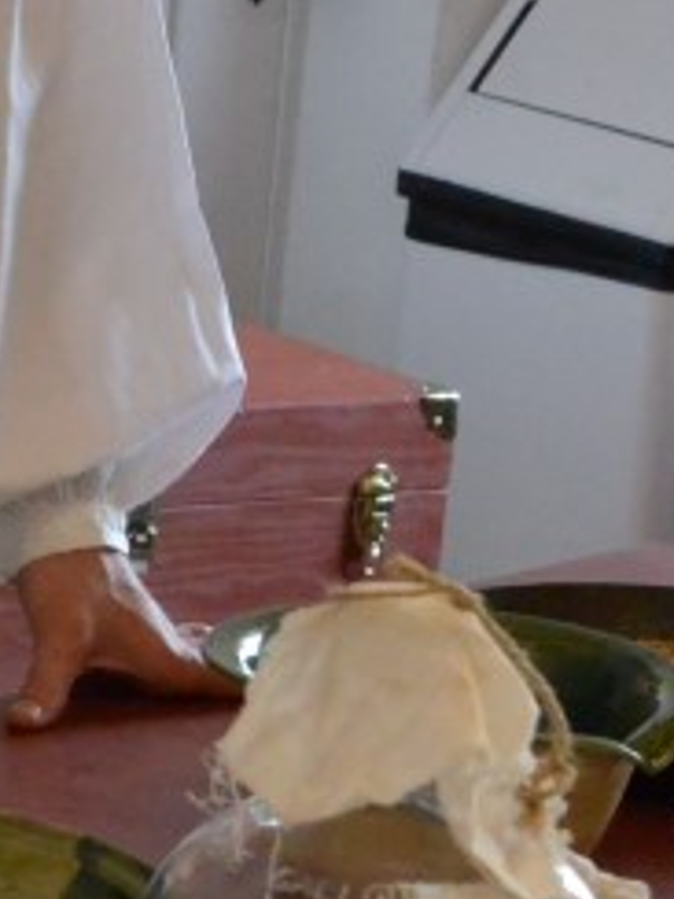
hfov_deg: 5.9
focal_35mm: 243
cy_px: 103
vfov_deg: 8.1
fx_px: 6309
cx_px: -976
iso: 4000
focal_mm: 38
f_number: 6.3
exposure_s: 1/160
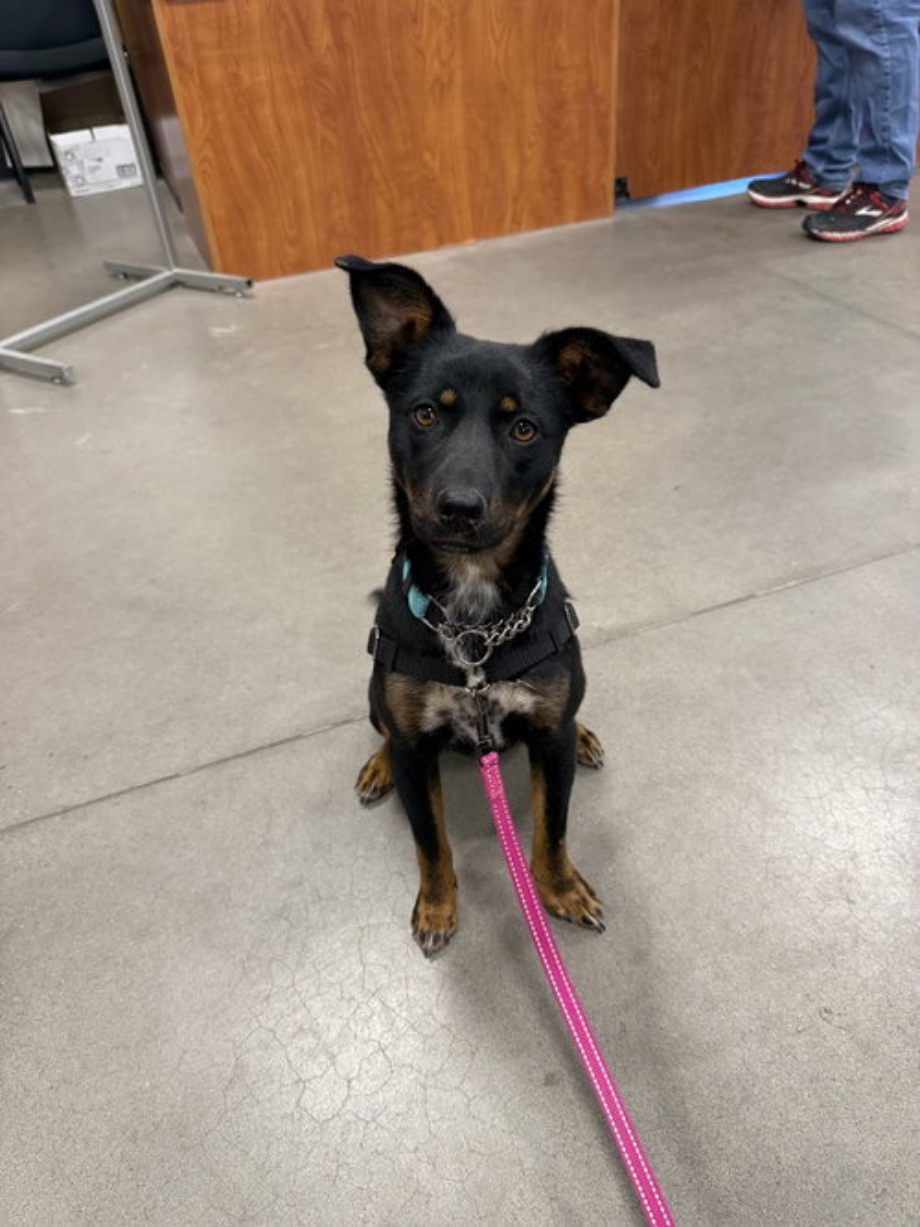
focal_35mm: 24
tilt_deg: -38.0
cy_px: 614
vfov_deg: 71.6
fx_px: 851
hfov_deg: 56.8
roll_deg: +2.9
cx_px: 460
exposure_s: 1/121
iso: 200
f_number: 1.78
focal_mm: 6.76
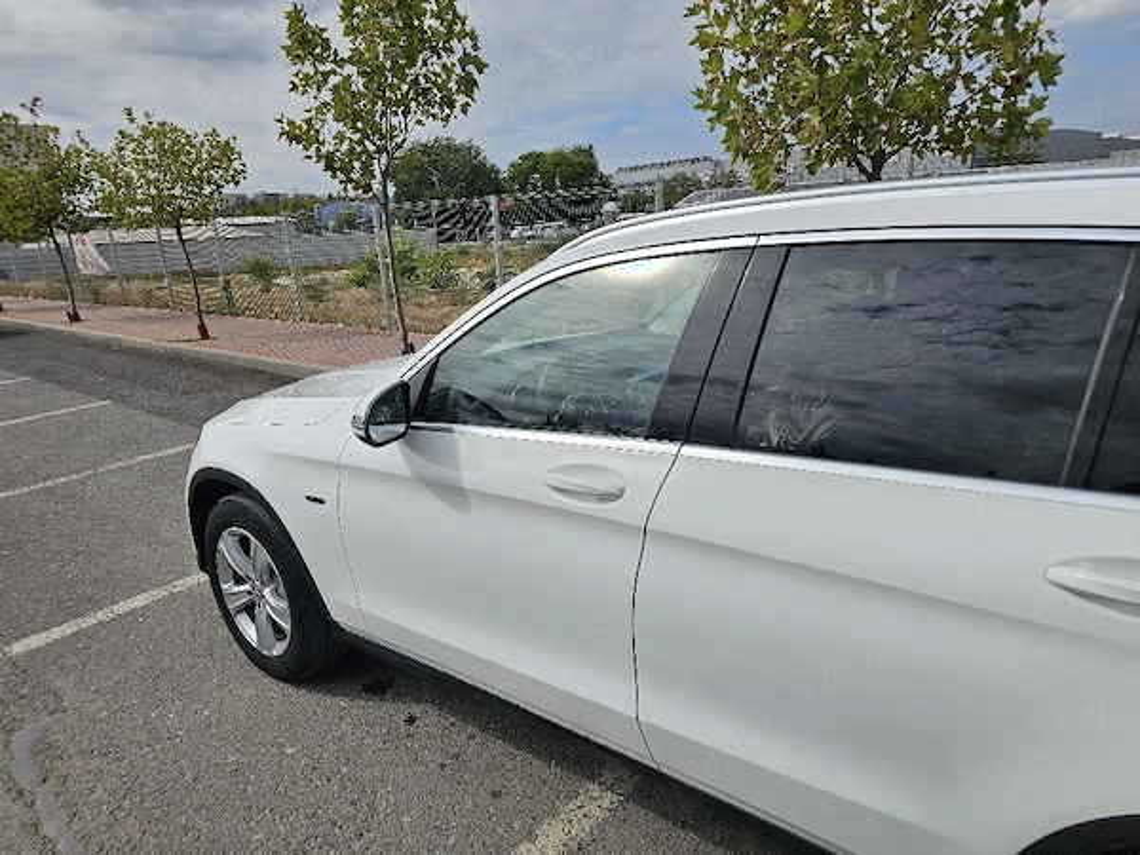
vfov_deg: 58.9
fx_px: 757
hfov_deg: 73.9
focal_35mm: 23
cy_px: 428
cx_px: 570
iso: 10
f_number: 1.7
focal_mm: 6.3
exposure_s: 1/2000
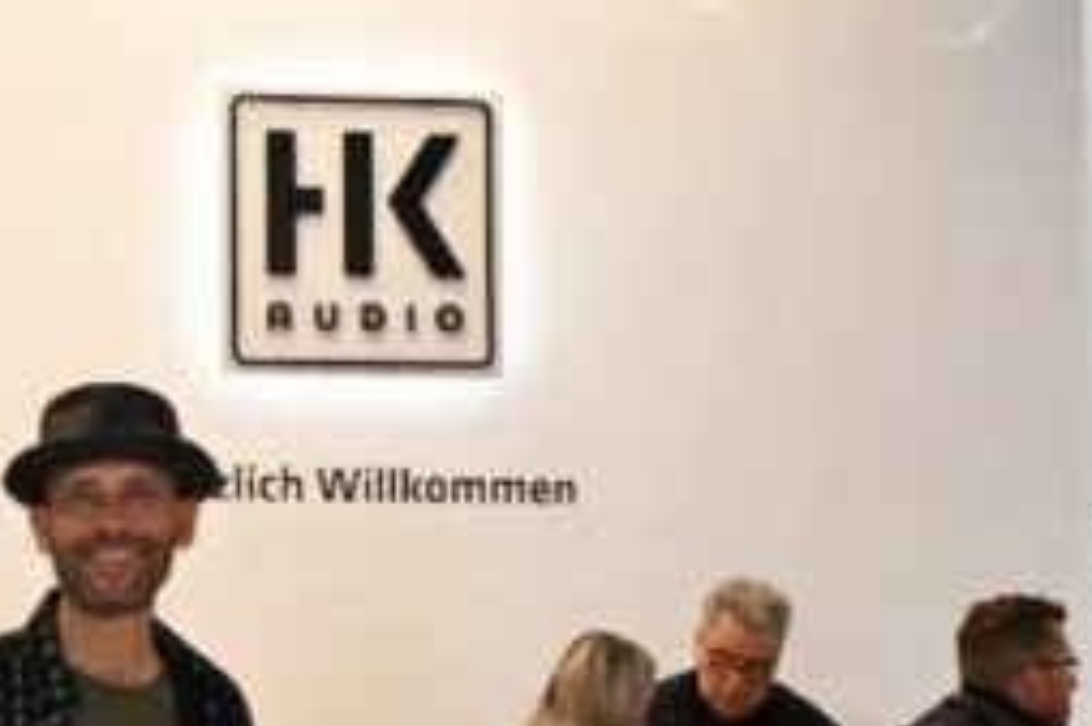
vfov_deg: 12.4
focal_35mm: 109
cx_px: 469
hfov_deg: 18.8
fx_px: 3304
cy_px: 741
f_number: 4
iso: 720
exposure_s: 1/125
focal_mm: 36
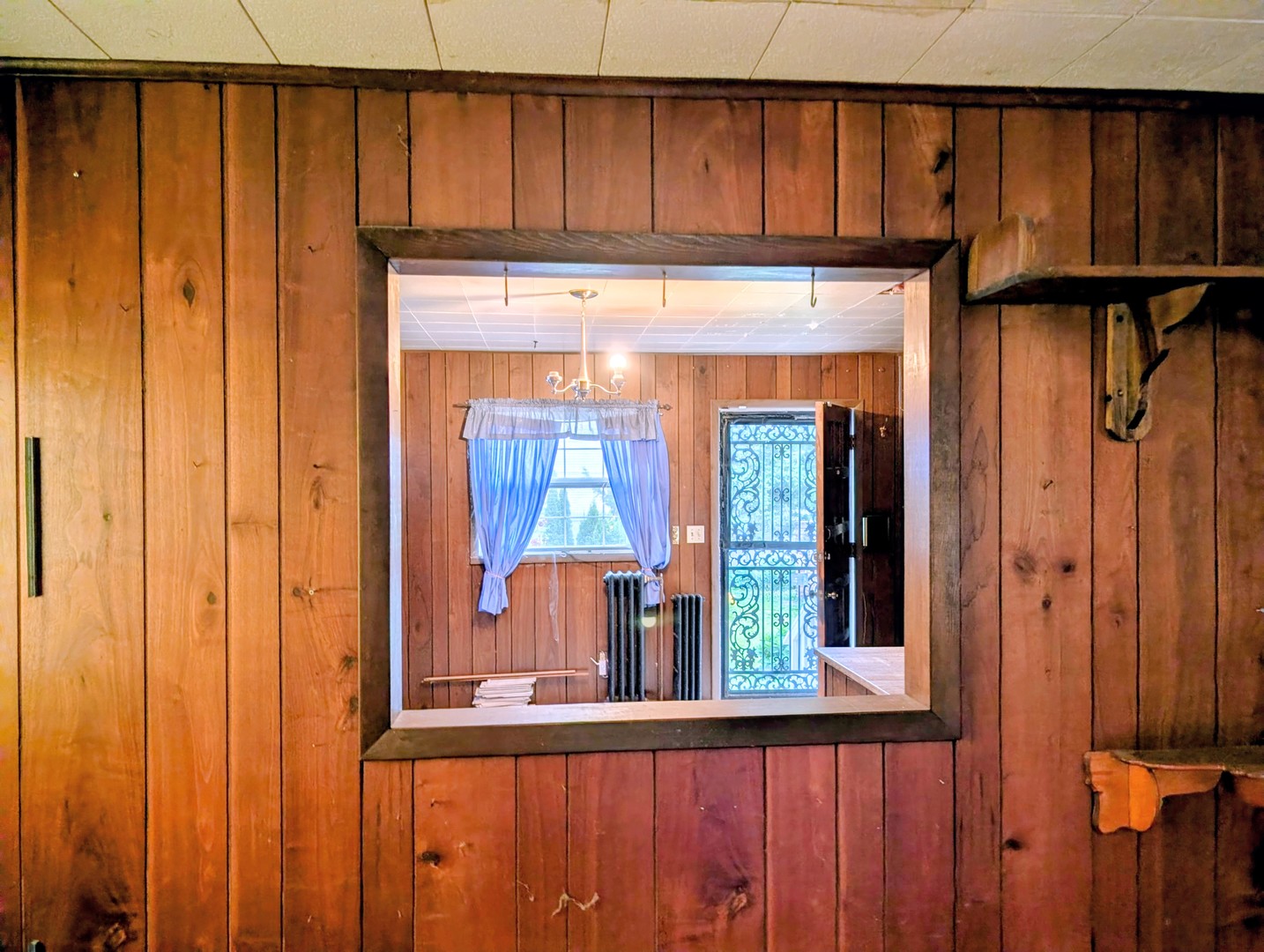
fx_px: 878
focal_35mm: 24
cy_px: 476
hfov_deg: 71.5
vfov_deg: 56.9
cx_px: 632
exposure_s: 1/120
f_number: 1.68
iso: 45
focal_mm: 6.9
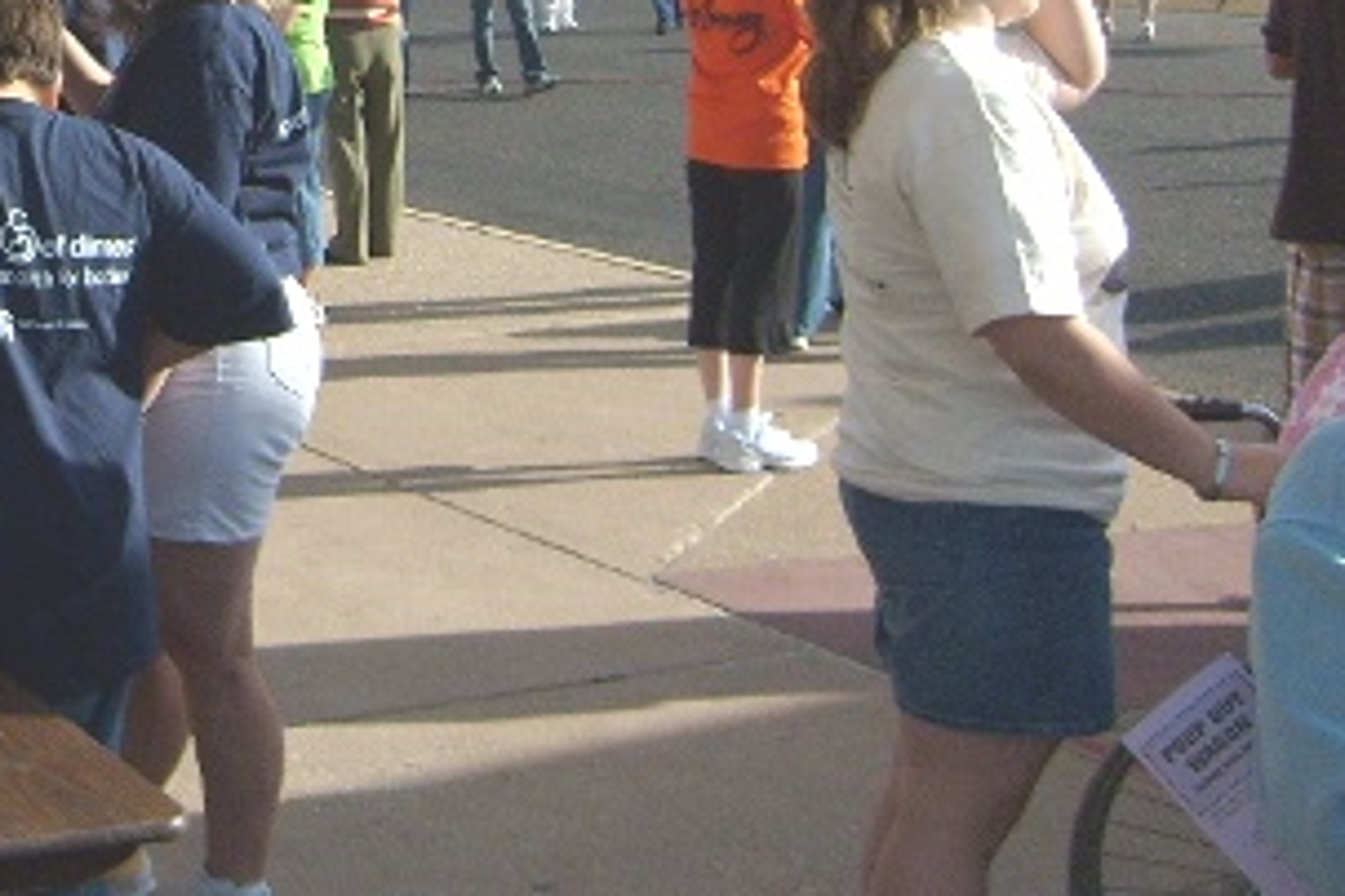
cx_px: -62
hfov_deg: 24.8
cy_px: -67
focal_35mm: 77
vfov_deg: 17.2
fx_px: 2877
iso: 80
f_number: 7.1
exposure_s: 1/350
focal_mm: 5.8
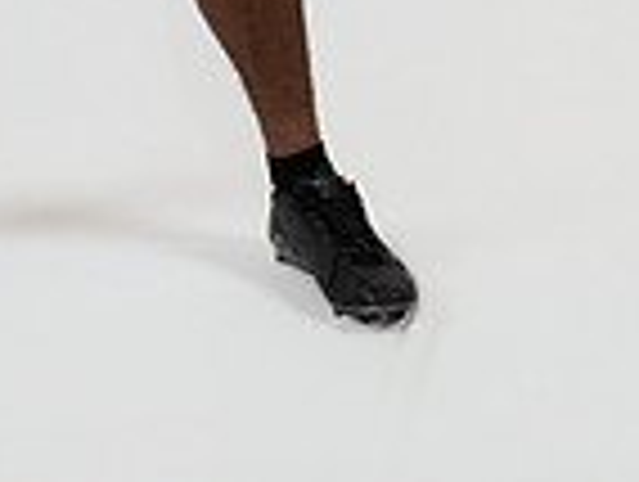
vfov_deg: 10.2
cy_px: -527
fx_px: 2456
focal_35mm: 133
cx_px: 40
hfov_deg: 14.6
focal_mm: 43.6
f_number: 3.5
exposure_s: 1/125
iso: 250
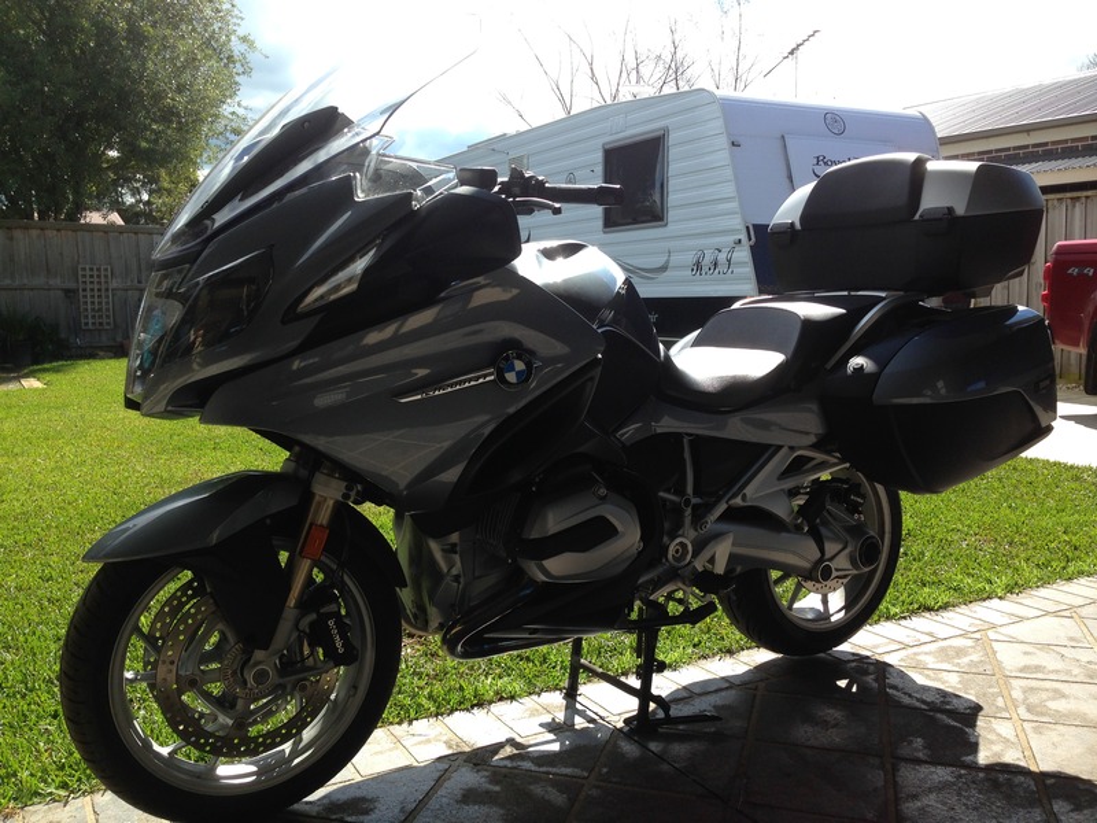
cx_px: 548
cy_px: 412
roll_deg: -0.3
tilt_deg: -7.3
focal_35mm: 33
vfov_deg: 42.9
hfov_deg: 55.4
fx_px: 1046
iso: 50
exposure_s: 1/695
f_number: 2.4
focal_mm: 4.12
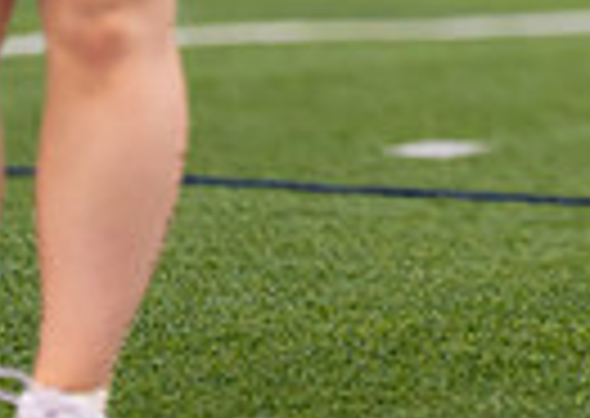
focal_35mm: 834
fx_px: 13946
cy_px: -557
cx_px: 789
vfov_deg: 1.7
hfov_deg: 2.4
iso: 800
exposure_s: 1/2000
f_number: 2.8
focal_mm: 165
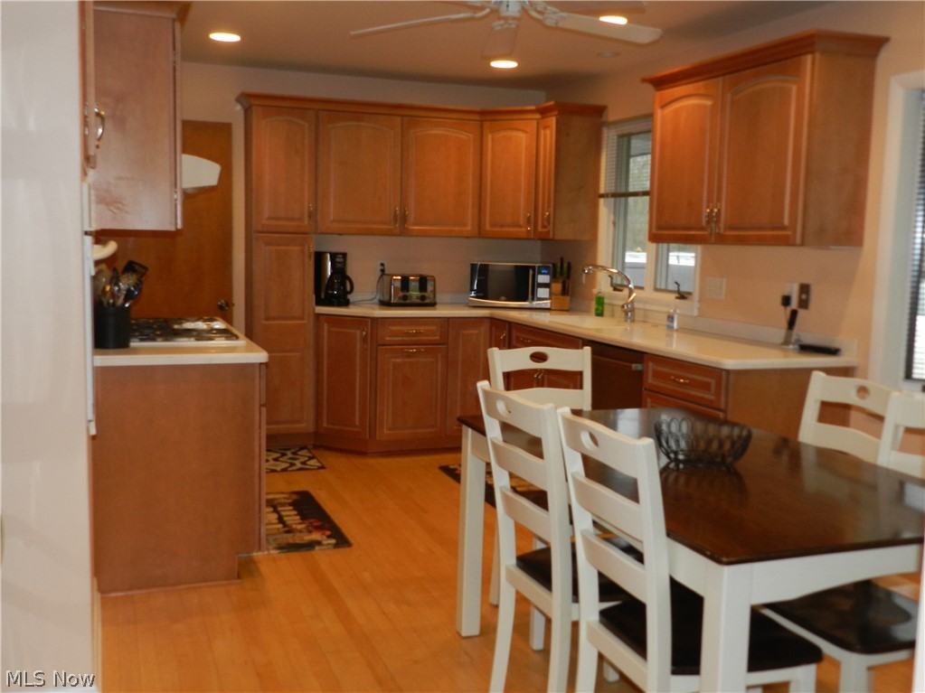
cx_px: 462
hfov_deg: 56.8
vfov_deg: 44.2
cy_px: 346
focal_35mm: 32
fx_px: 855
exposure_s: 1/30
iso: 200
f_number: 3.7
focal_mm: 5.6
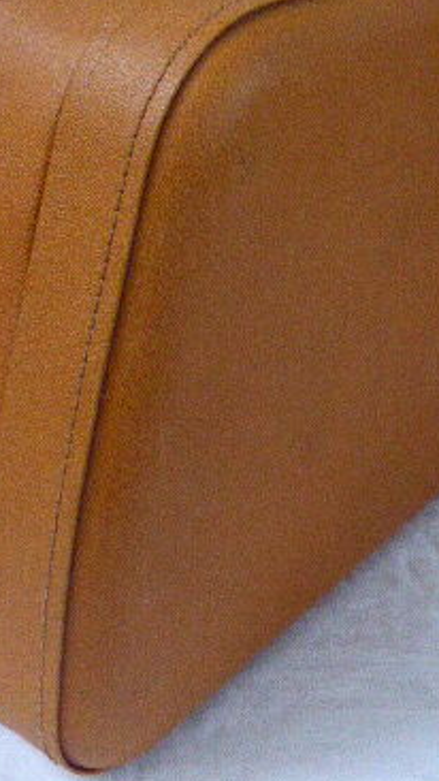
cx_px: 151
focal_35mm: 59
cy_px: 194
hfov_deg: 20.3
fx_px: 1220
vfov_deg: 34.7
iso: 1600
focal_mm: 5.4
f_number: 3.6
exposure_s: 1/125
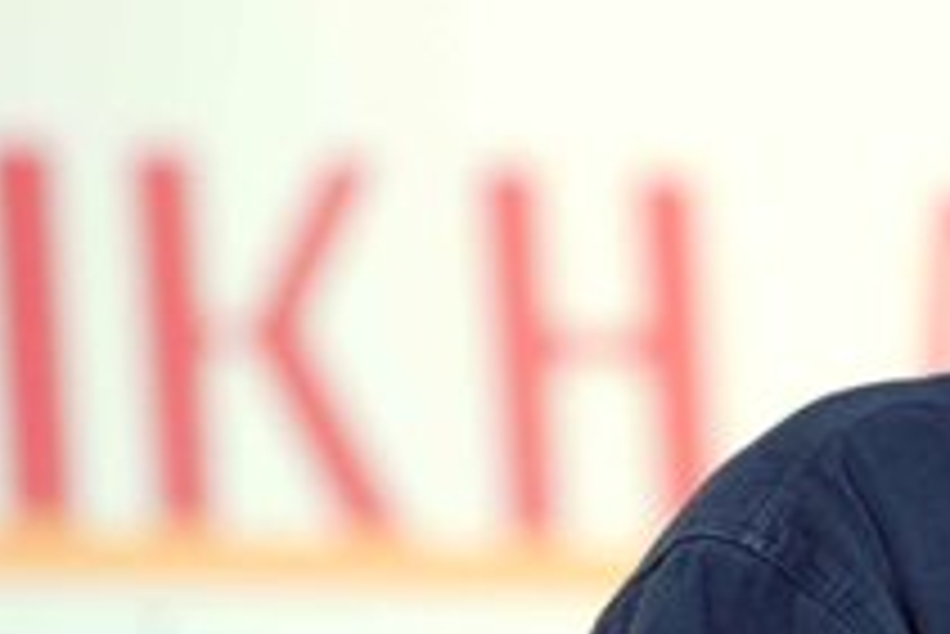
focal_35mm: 757
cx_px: 1504
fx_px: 19989
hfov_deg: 2.7
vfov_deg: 1.8
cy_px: 540
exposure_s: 1/100
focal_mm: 200
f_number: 4
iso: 800
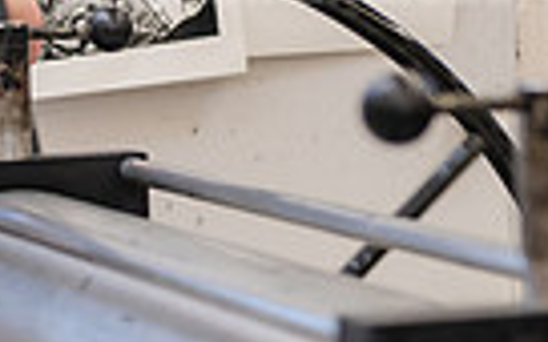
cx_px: -153
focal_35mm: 226
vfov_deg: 5.8
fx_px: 3375
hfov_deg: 9.1
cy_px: 70
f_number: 3.5
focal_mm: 52
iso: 640
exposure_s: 1/250
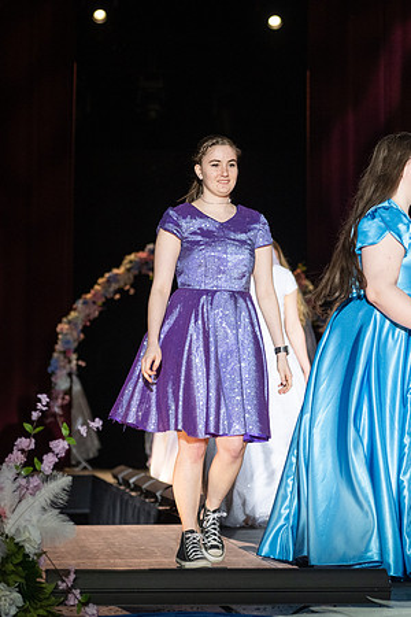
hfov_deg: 10.8
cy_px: 300
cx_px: 379
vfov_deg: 16.2
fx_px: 2165
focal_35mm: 126
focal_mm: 70
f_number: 2.8
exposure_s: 1/1000
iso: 640
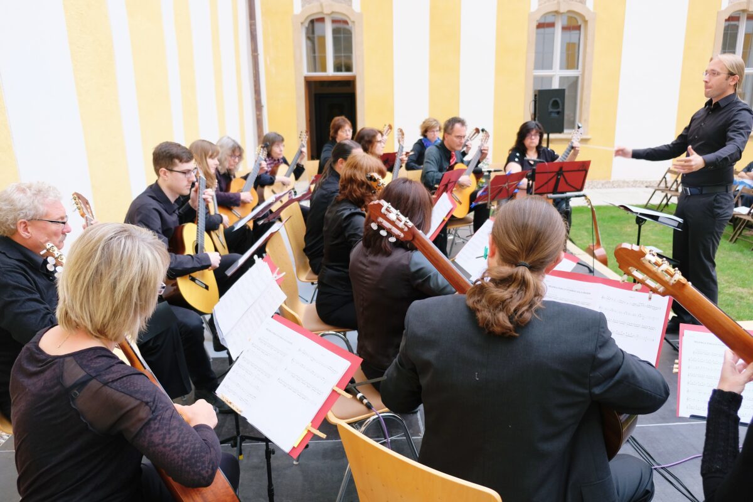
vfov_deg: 46.4
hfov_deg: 65.5
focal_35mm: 28
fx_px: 586
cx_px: 376
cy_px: 251
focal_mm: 18.8
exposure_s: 1/150
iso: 400
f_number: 2.8
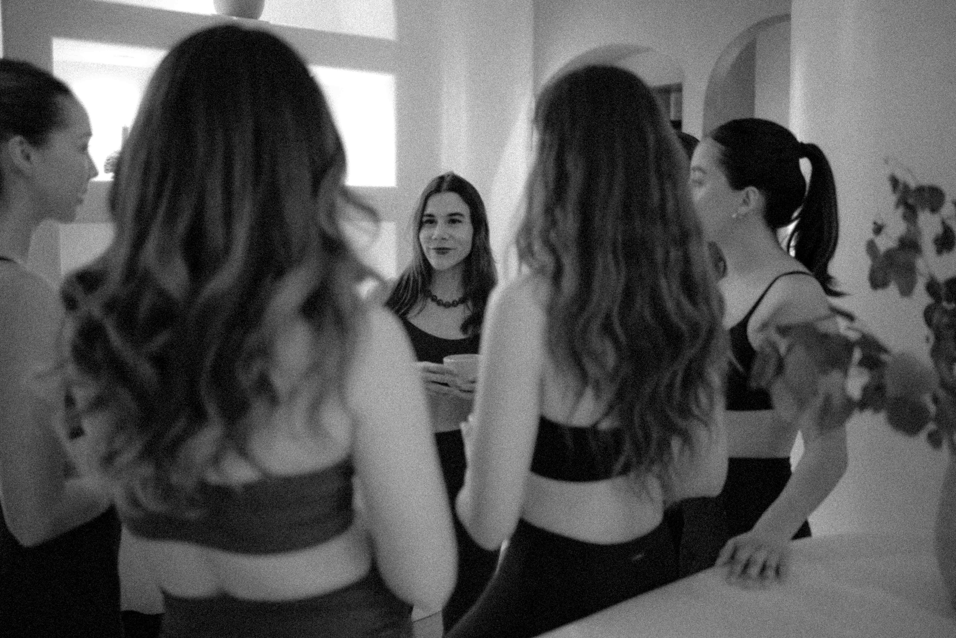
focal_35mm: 35
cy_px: 319
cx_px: 478
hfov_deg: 54.4
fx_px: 930
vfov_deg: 37.9
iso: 320
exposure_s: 1/100
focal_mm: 35
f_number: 2
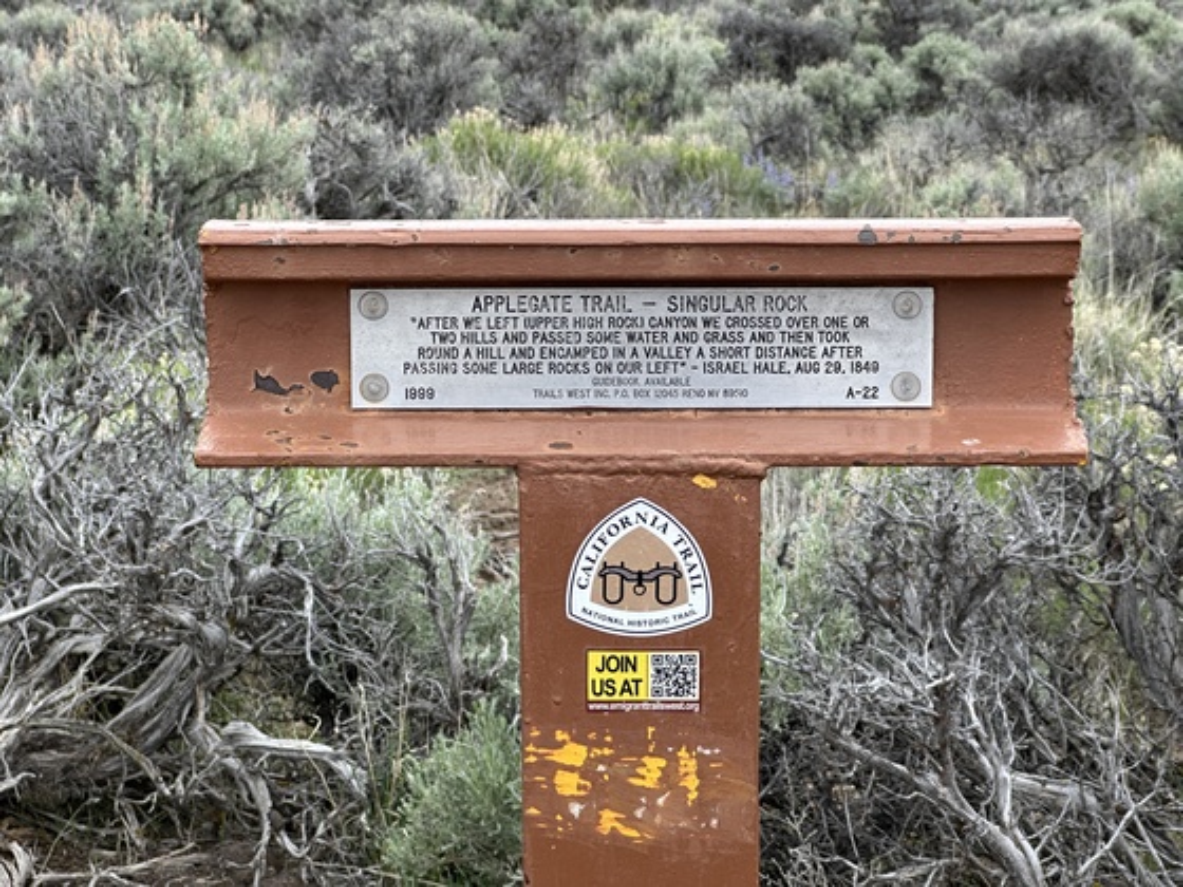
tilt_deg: -10.2
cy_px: 444
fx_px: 2631
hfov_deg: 25.3
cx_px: 592
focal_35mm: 77
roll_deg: +1.4
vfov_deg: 19.1
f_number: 2.8
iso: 32
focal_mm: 9
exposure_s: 1/218
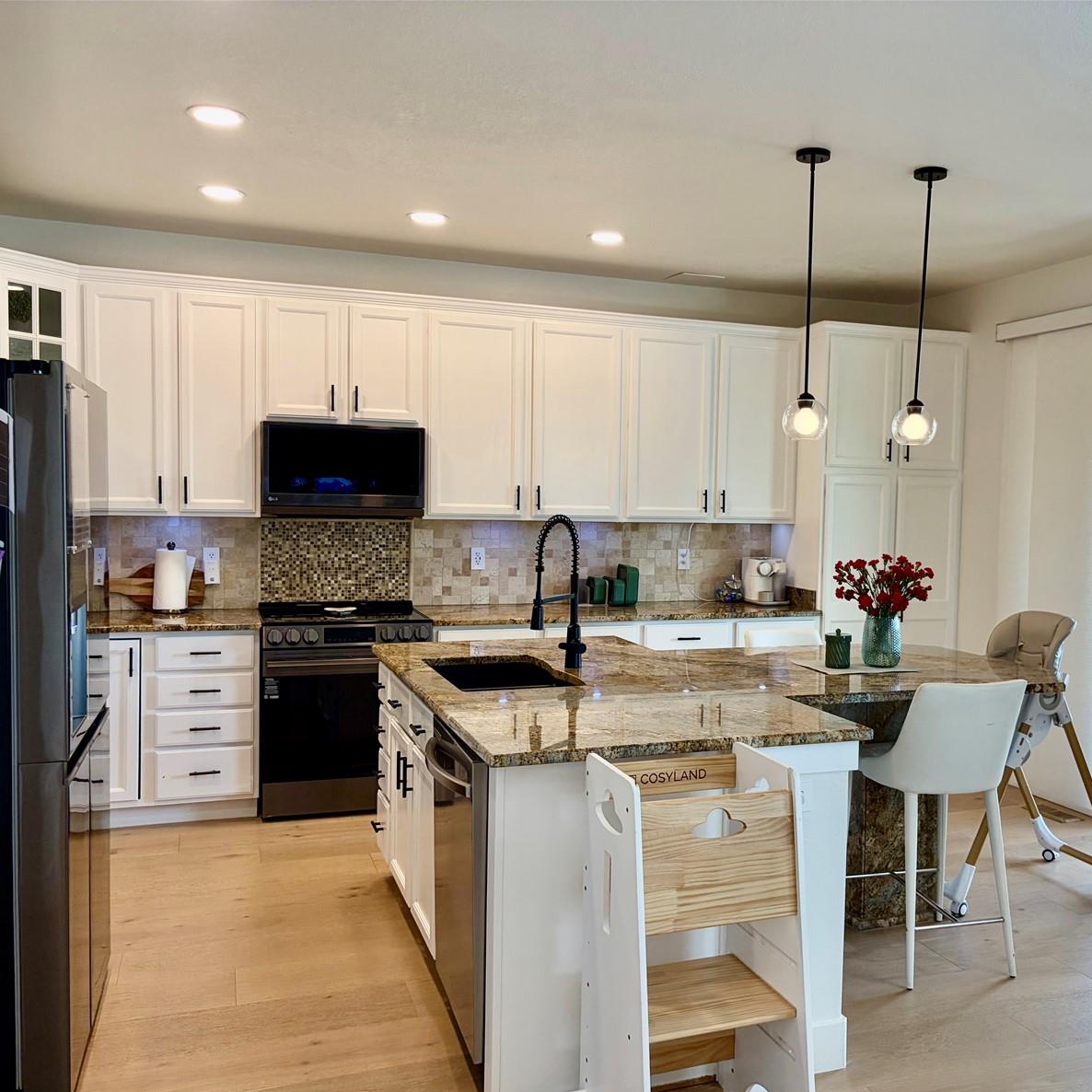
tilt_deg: -3.2
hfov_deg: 52.1
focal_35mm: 31
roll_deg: -1.6
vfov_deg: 52.5
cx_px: 663
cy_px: 552
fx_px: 1106
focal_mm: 5.96
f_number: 1.6
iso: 125
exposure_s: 1/170
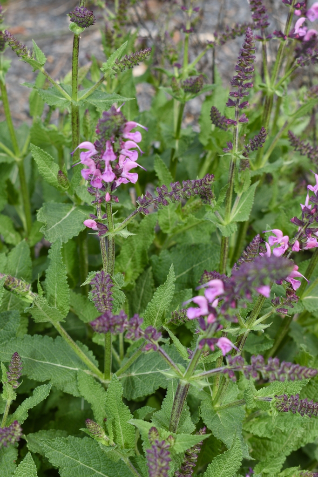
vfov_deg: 31.9
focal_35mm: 63
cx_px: 159
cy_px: 238
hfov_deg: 21.6
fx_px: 834
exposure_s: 1/200
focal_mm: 42
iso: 200
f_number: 9
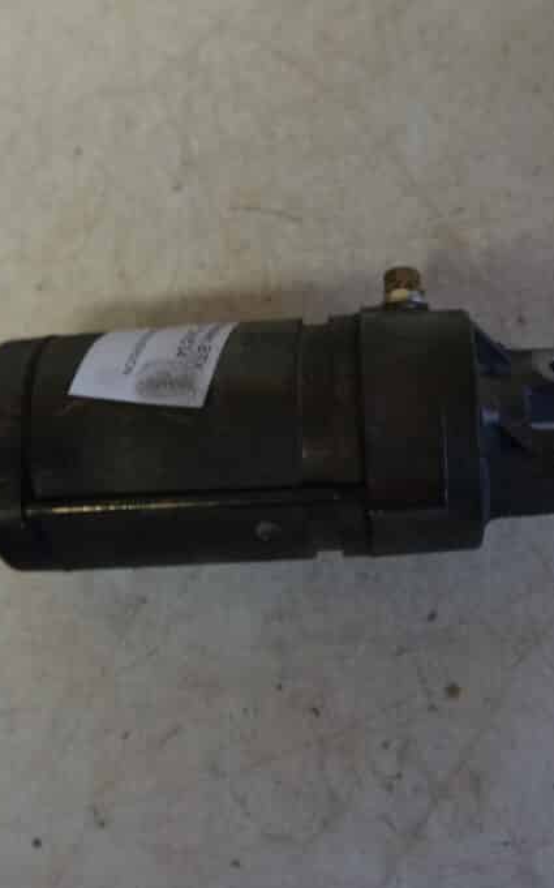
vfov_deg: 43.5
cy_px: 444
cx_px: 282
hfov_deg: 28.0
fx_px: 1112
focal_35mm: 46
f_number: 4
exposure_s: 1/60
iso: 640
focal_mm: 20
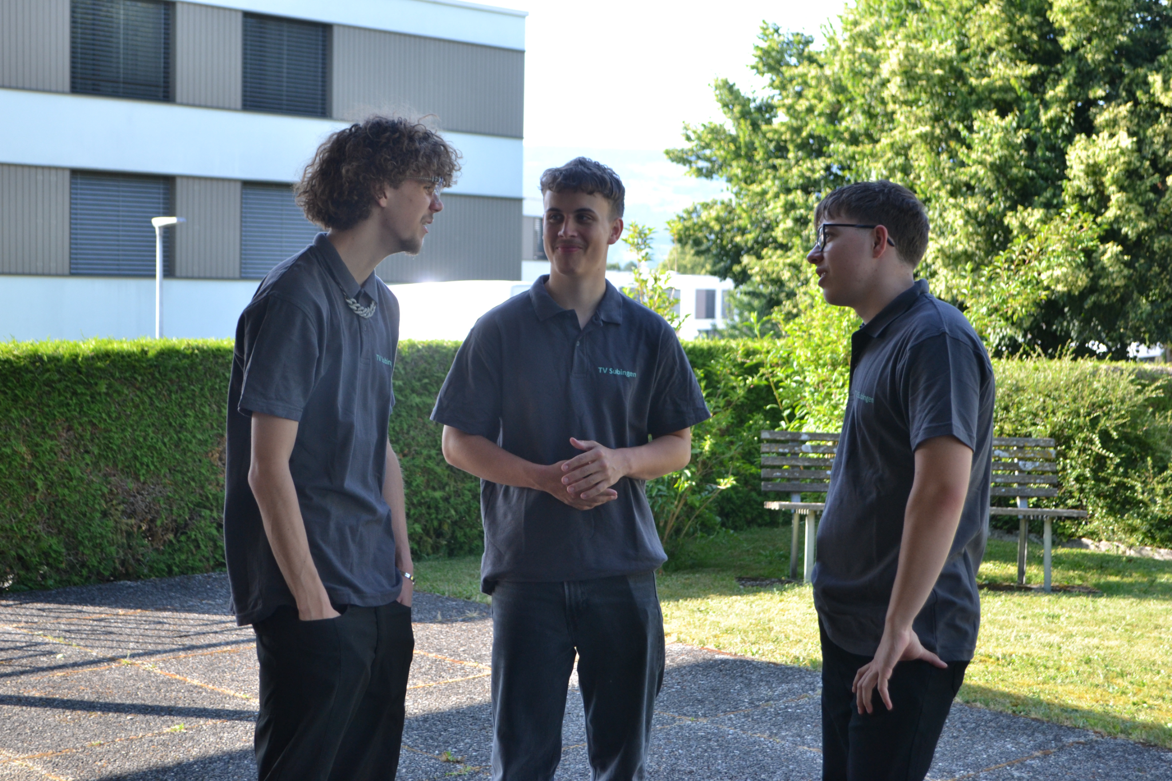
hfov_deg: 36.9
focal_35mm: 54
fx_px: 1758
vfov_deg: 25.1
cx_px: 586
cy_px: 390
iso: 400
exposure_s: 1/250
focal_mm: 36
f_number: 5
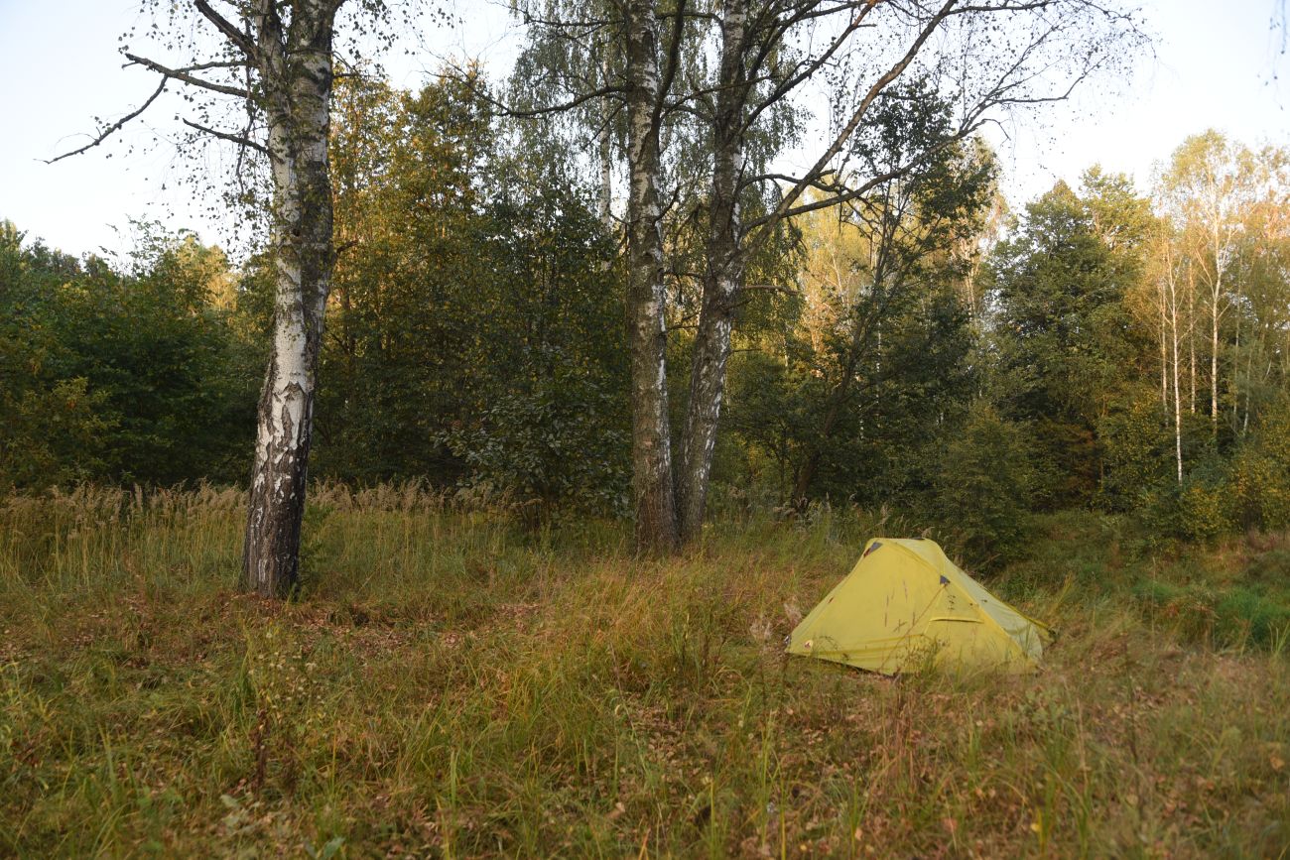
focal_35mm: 31
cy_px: 430
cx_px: 645
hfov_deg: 60.3
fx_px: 1111
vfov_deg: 42.3
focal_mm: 31
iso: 160
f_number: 4
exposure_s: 1/125
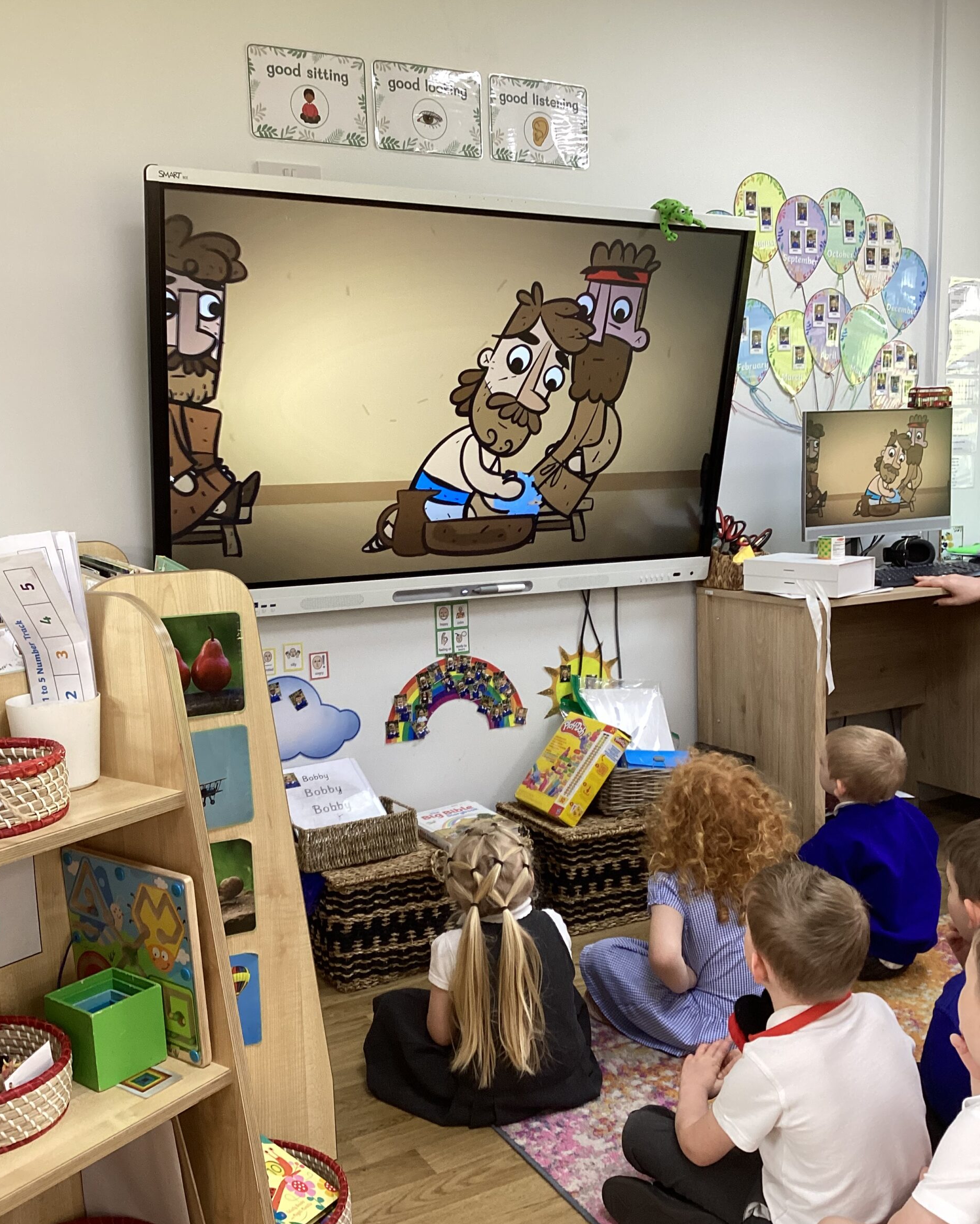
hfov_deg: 44.5
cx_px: 481
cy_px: 658
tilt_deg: -10.2
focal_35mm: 33
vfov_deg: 54.2
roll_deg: +1.7
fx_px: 1196
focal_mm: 3.3
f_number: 2.4
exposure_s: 1/50
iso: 100
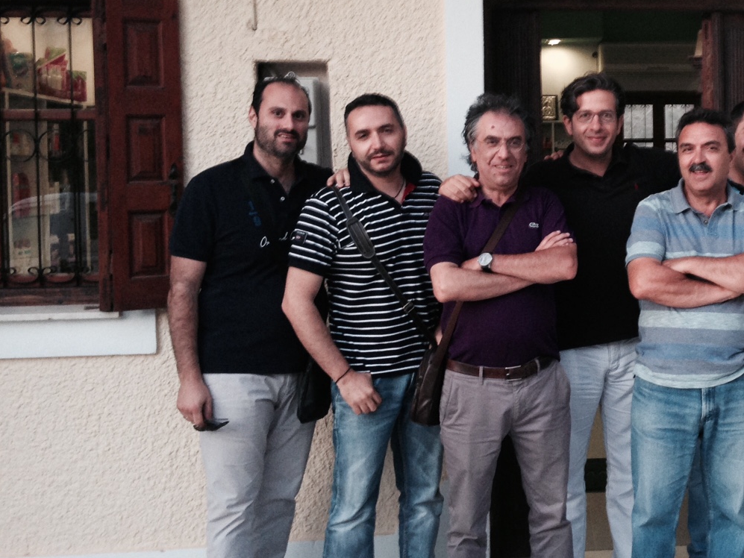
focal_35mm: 54
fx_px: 1161
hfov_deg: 34.3
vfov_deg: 27.0
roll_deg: -0.6
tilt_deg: -2.6
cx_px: 608
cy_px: 210
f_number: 2.4
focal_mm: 4.12
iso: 100
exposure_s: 1/20
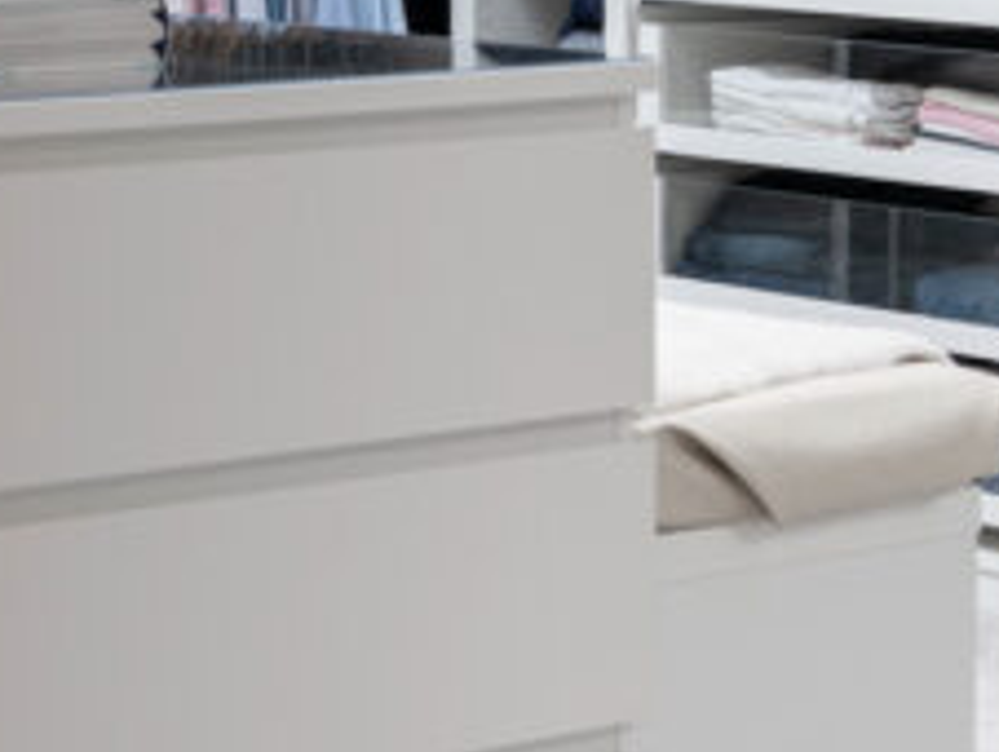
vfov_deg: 10.6
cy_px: -259
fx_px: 3958
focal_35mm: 137
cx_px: -349
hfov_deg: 13.8
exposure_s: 1/4
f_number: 8
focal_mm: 31
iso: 200
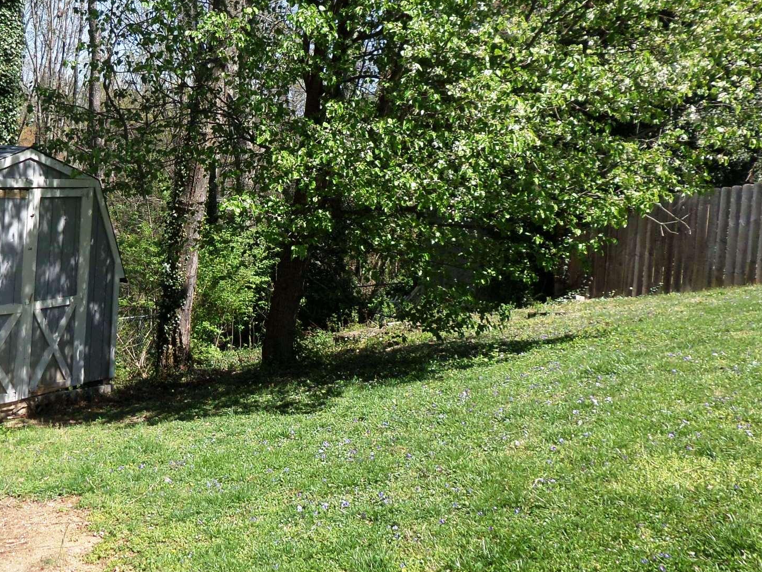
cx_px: 158
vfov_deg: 33.4
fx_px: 946
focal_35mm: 43
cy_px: 218
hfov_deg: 42.0
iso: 80
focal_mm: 4.3
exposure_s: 1/750
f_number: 3.1
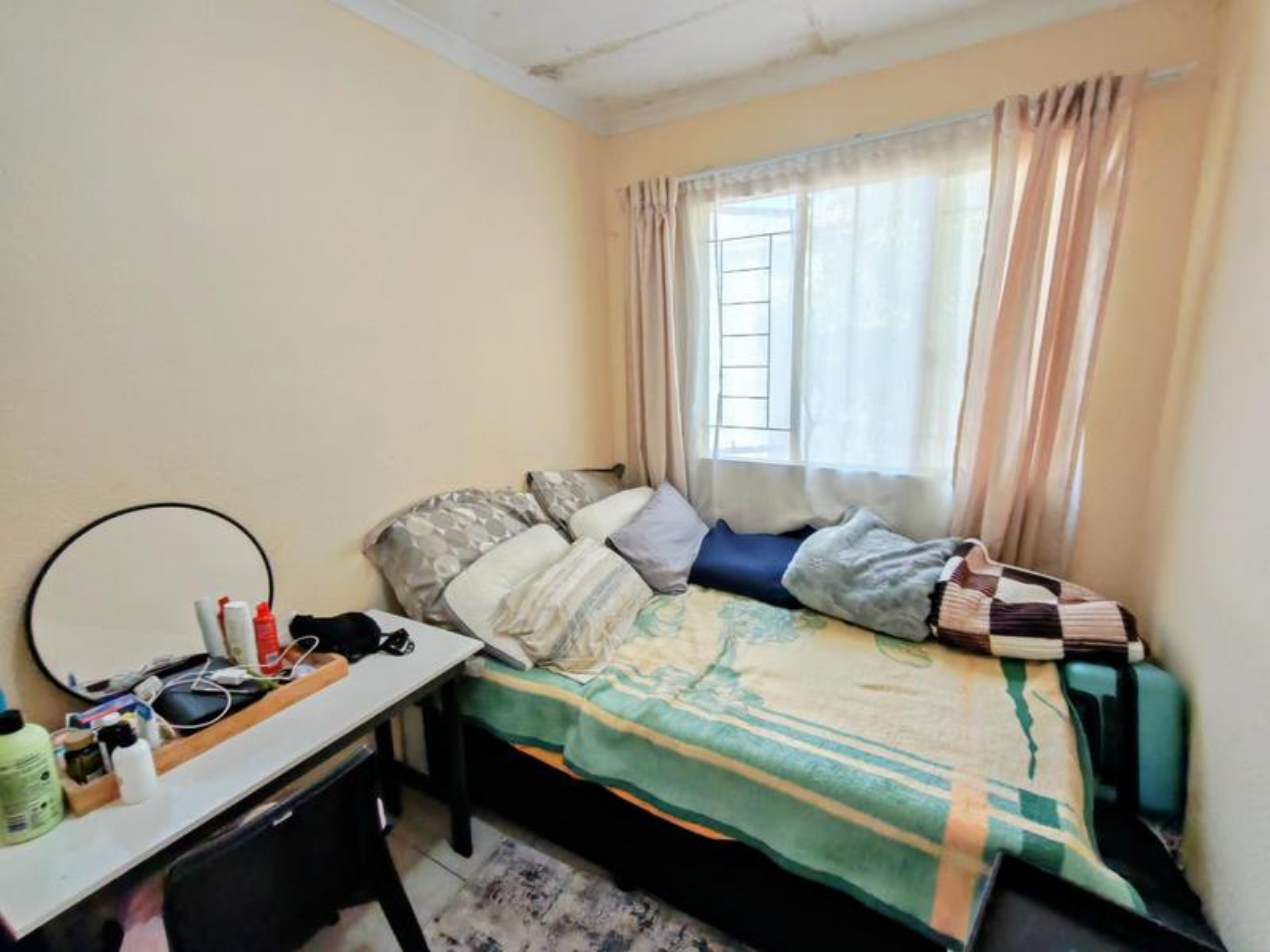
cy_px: 476
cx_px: 635
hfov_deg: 94.5
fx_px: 587
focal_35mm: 16
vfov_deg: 78.1
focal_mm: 1.96
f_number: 2.2
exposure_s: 1/33
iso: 200
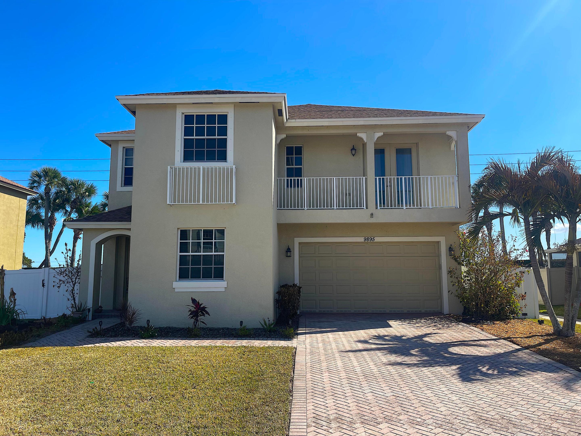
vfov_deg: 54.9
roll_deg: +0.2
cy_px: 218
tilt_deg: +7.0
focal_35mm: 25
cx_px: 290
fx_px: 420
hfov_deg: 69.4
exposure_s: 1/3086
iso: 32
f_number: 1.6
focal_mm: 5.1
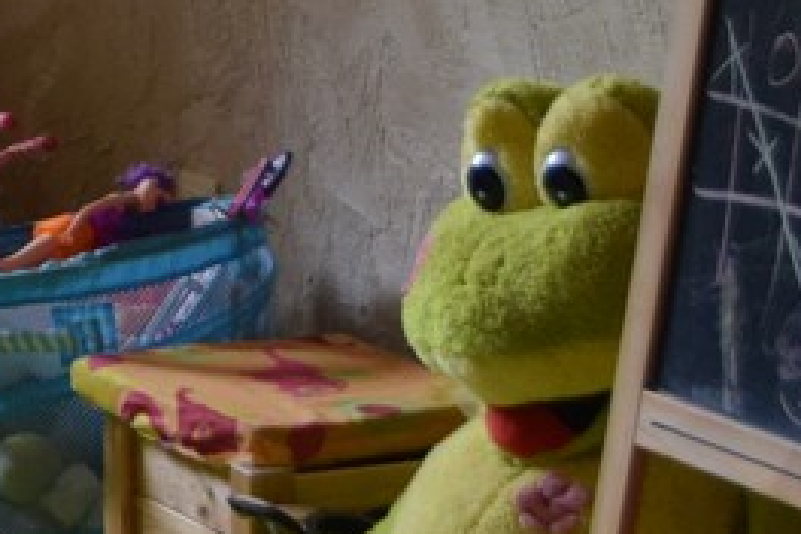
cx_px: -431
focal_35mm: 247
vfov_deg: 5.6
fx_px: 5492
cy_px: 343
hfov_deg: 8.2
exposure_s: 1/60
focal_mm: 29
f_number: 4
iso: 720
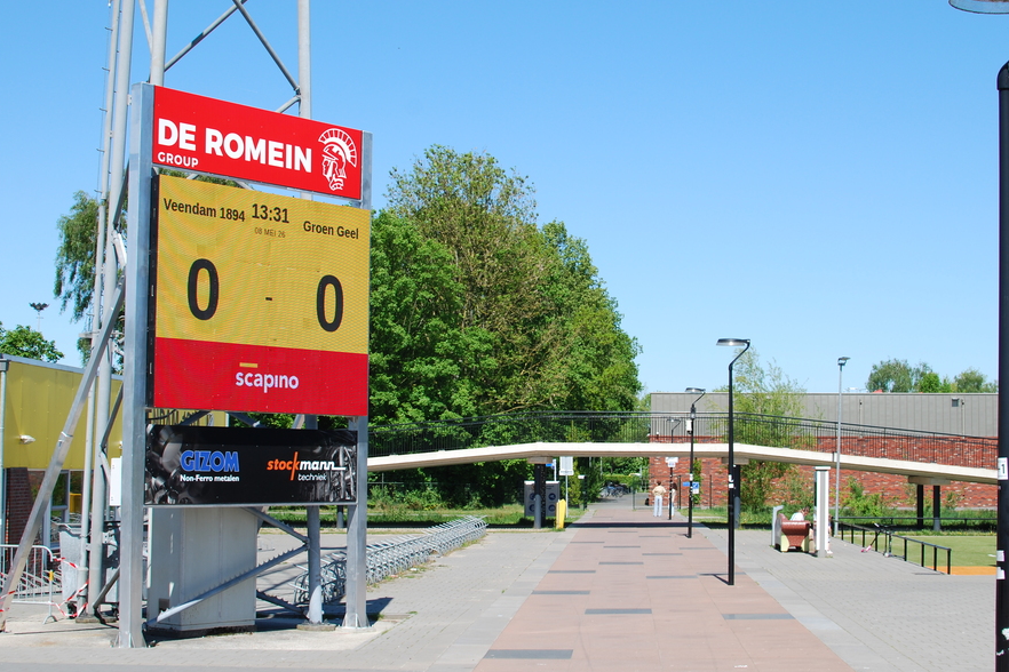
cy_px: 332
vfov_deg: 22.8
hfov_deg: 33.6
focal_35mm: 60
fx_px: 1669
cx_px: 527
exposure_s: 1/200
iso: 100
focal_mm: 35
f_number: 7.1
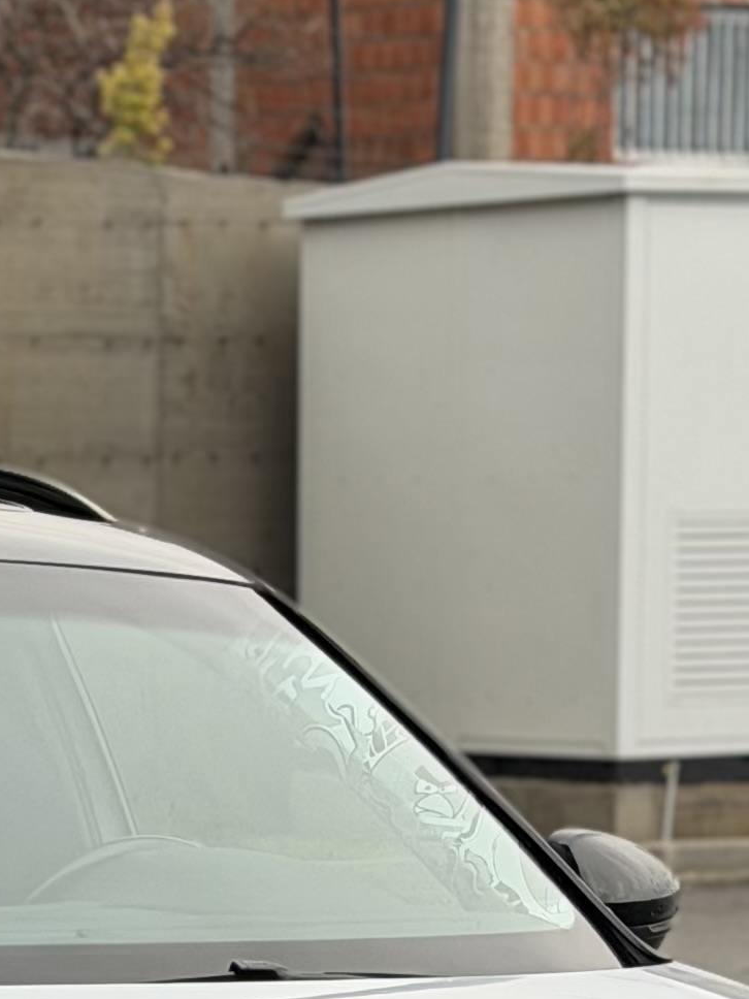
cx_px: -150
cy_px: 1334
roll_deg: +0.5
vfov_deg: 9.7
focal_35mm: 200
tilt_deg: -8.9
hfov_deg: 7.4
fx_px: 5770
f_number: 1.78
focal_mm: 6.76
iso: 64
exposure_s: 1/439
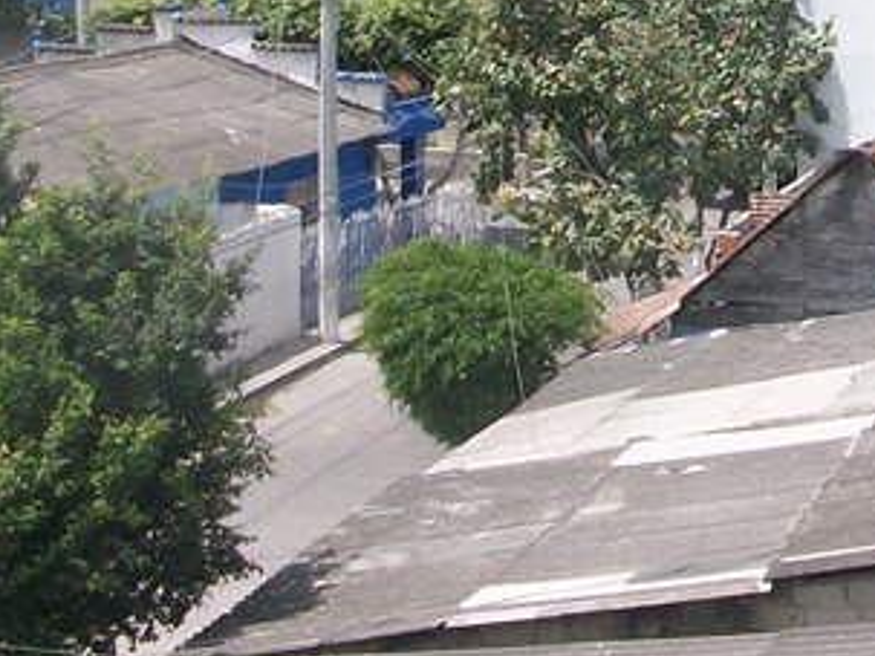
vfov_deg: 12.3
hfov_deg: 16.2
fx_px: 2906
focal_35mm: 115
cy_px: -332
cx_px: 1149
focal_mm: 5.7
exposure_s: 1/320
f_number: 5.5
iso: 64
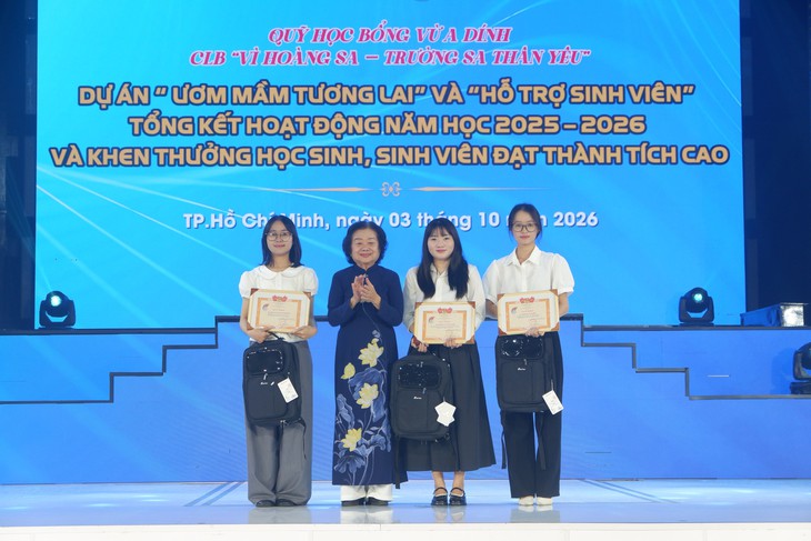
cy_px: 270
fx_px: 1690
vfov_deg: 18.2
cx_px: 406
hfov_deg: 27.0
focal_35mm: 75
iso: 500
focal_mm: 50
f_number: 5.6
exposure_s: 1/105
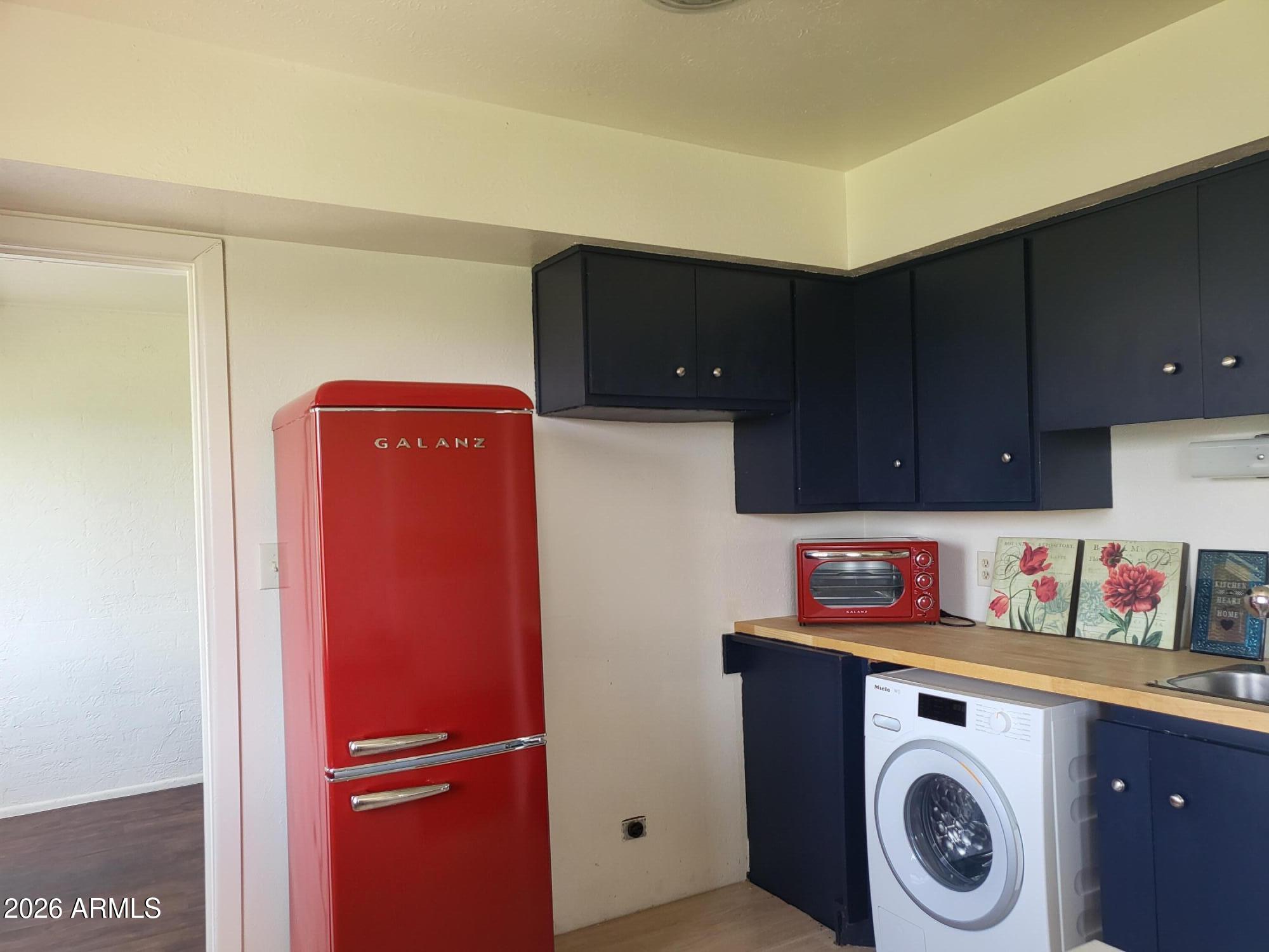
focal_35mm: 26
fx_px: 953
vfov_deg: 53.1
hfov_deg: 67.3
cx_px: 634
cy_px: 476
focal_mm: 4.25
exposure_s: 1/120
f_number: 1.8
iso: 100
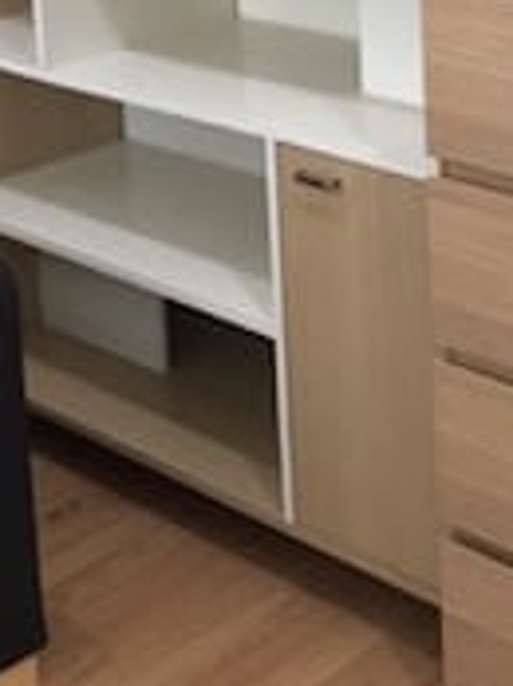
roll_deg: +0.9
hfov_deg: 17.0
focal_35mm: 86
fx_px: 1704
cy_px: -69
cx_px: 375
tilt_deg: -10.1
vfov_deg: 21.6
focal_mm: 4.15
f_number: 2.2
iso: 40
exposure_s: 1/17
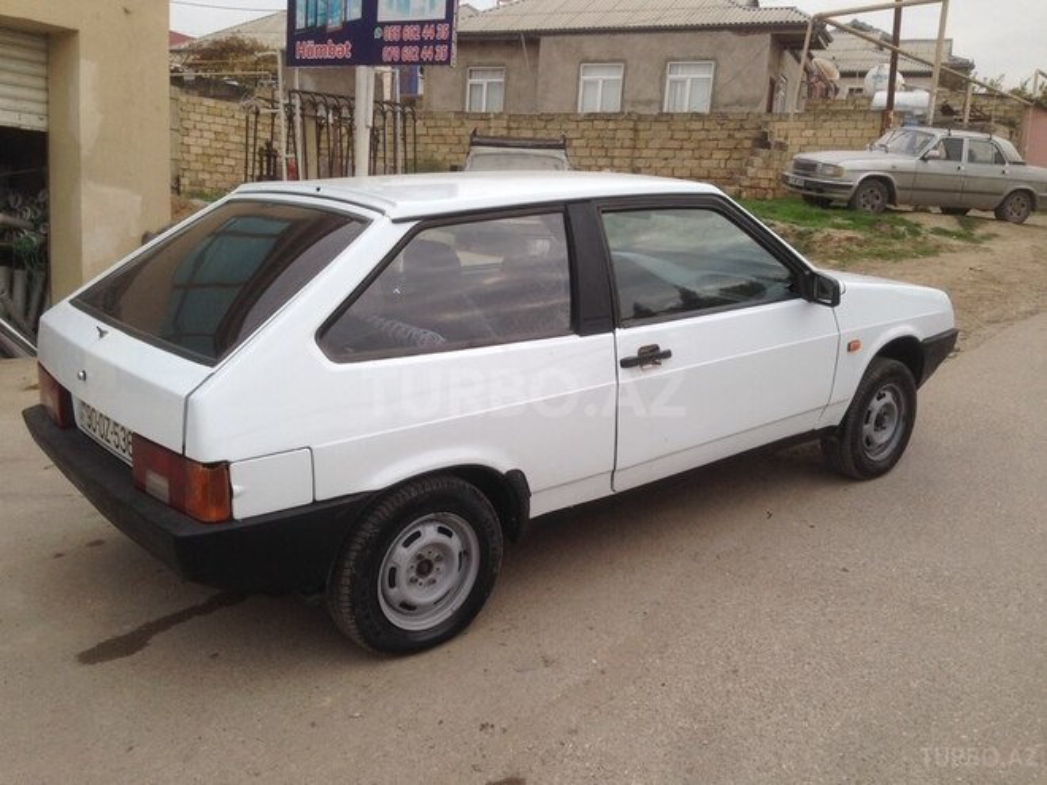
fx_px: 998
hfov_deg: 55.4
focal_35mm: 33
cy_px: 392
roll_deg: -3.4
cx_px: 524
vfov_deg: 42.9
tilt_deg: -10.2
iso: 50
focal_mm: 4.12
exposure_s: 1/630
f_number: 2.4
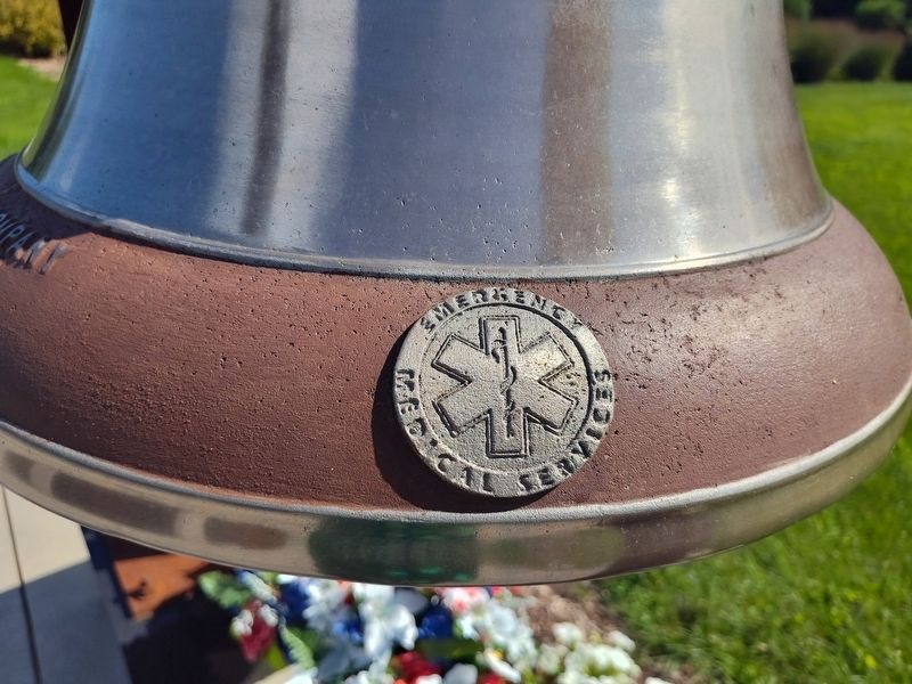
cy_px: 342
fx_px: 606
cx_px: 456
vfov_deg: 58.9
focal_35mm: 23
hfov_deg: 73.9
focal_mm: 5.56
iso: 100
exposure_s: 1/2026
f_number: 1.8
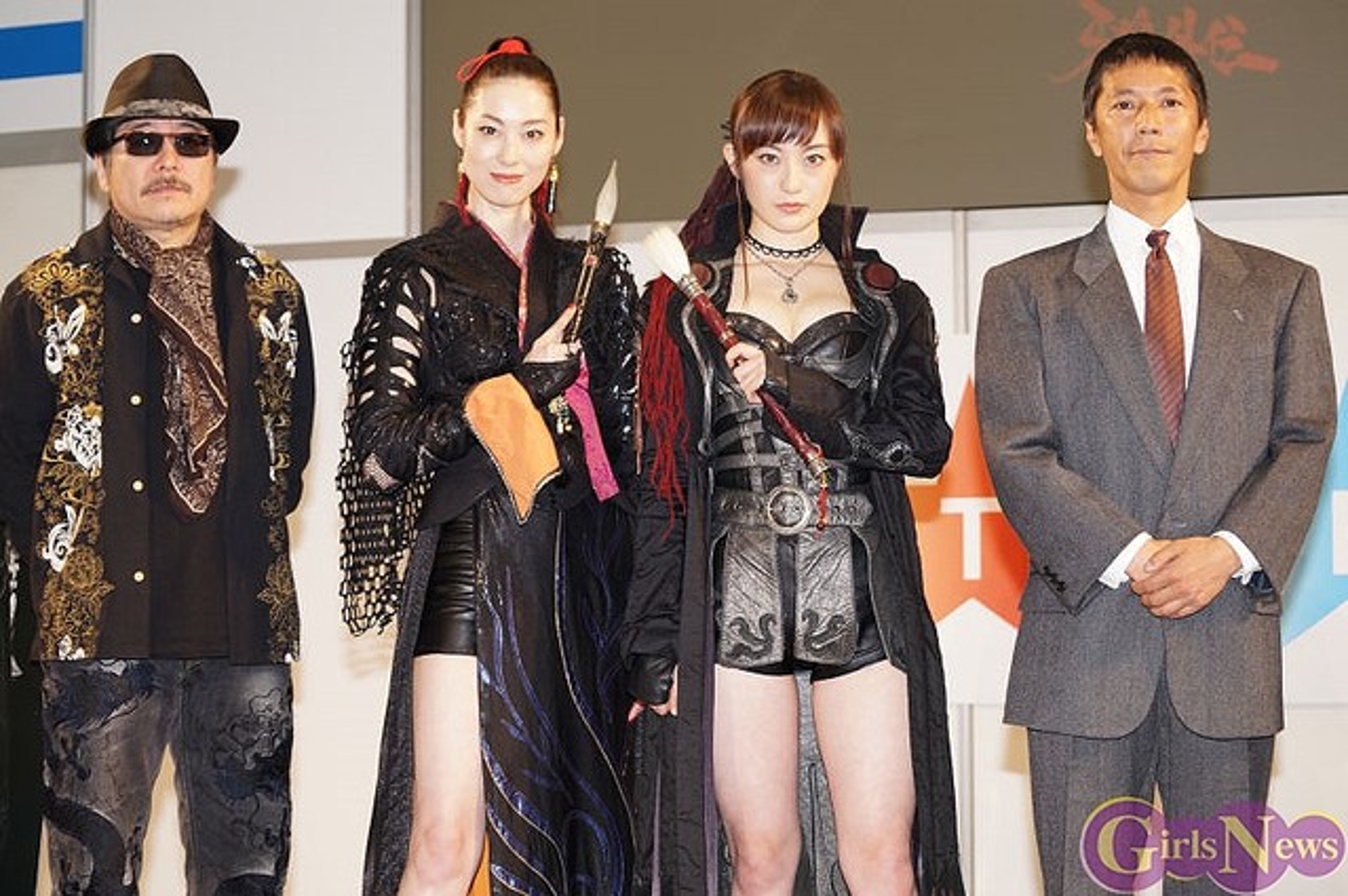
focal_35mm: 82
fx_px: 3087
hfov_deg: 24.6
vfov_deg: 16.5
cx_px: 674
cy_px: 448
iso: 200
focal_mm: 55
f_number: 4.5
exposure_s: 1/60
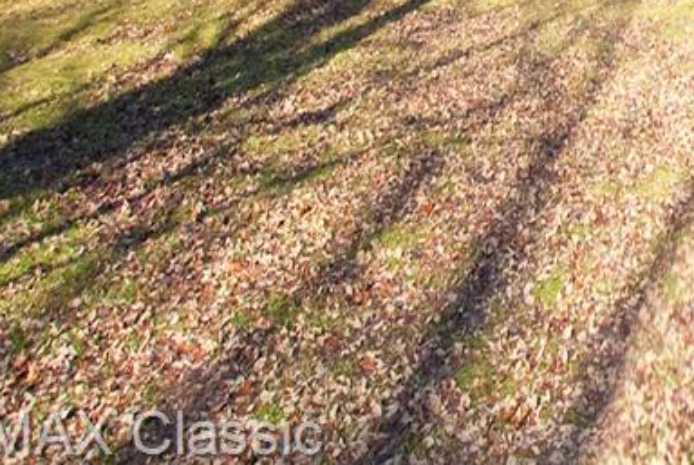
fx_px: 772
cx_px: 799
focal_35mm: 40
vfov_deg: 27.7
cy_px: -143
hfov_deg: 38.2
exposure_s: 1/250
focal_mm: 10
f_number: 6.3
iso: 250
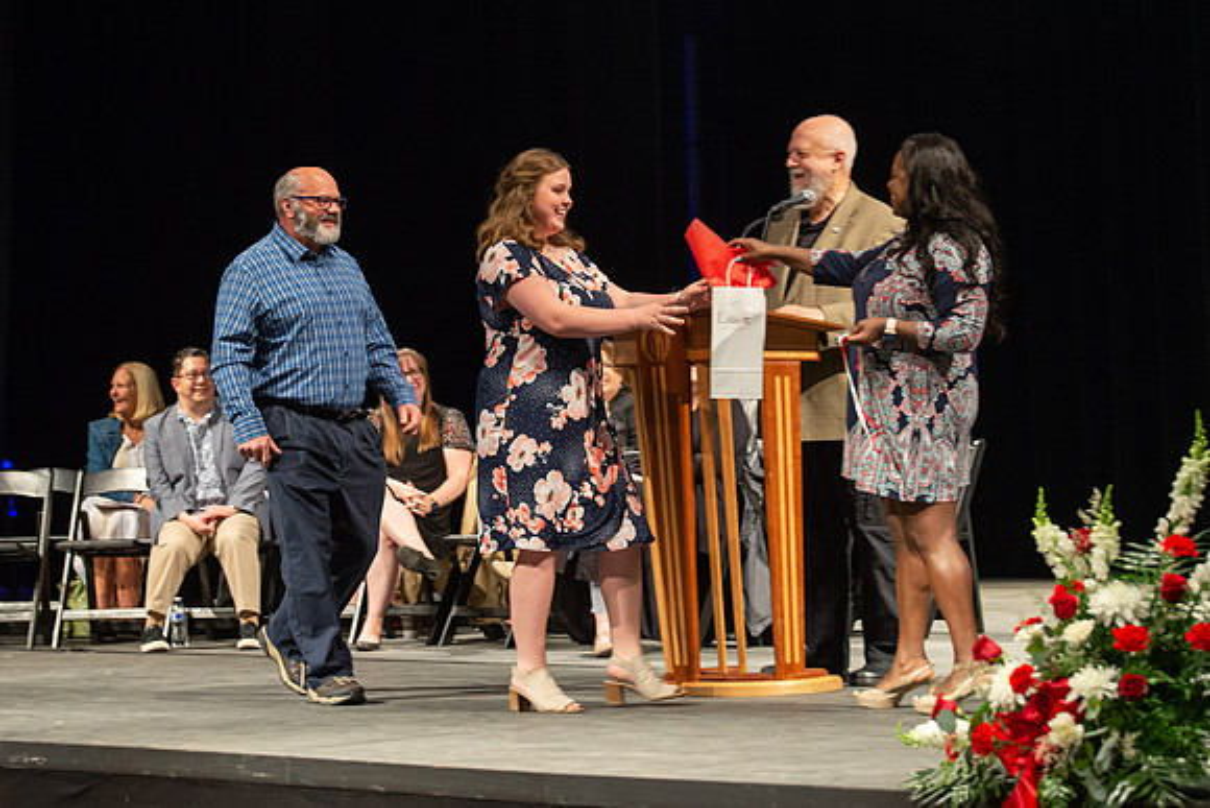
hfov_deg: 16.6
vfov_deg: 11.2
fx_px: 4135
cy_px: 393
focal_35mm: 123
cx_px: 532
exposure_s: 1/100
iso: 1600
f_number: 4
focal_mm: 92
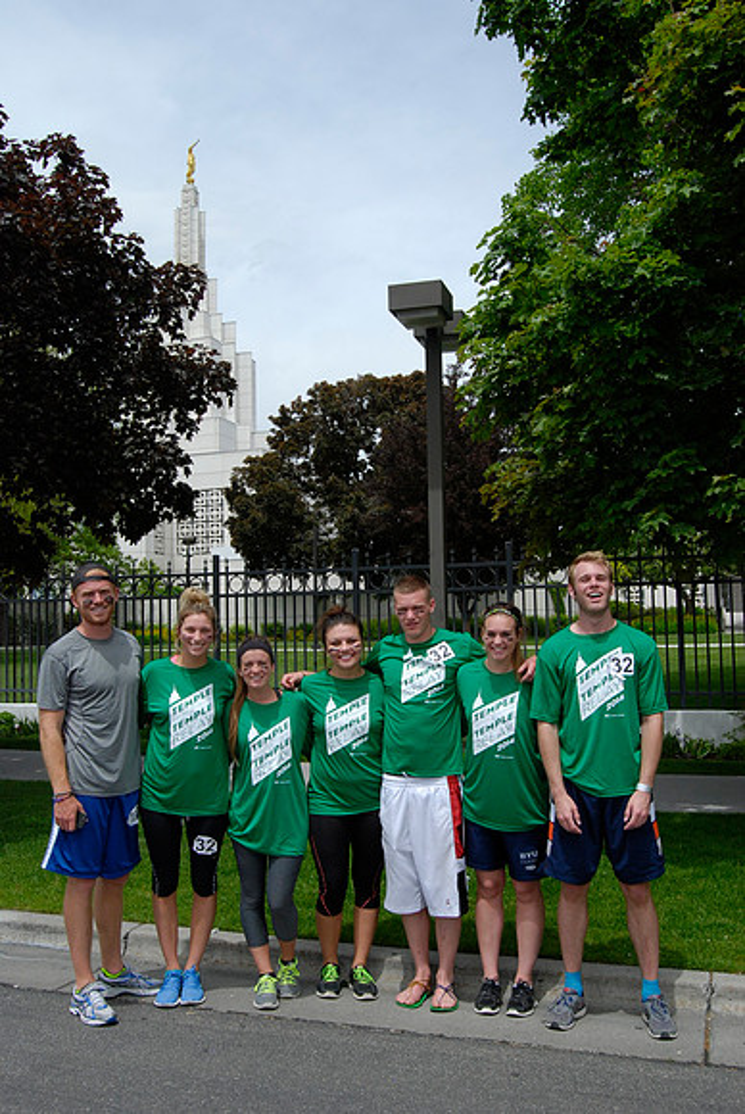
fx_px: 1022
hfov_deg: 40.1
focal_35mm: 33
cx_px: 372
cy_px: 557
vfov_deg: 57.2
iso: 400
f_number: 10
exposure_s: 1/640
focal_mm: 22
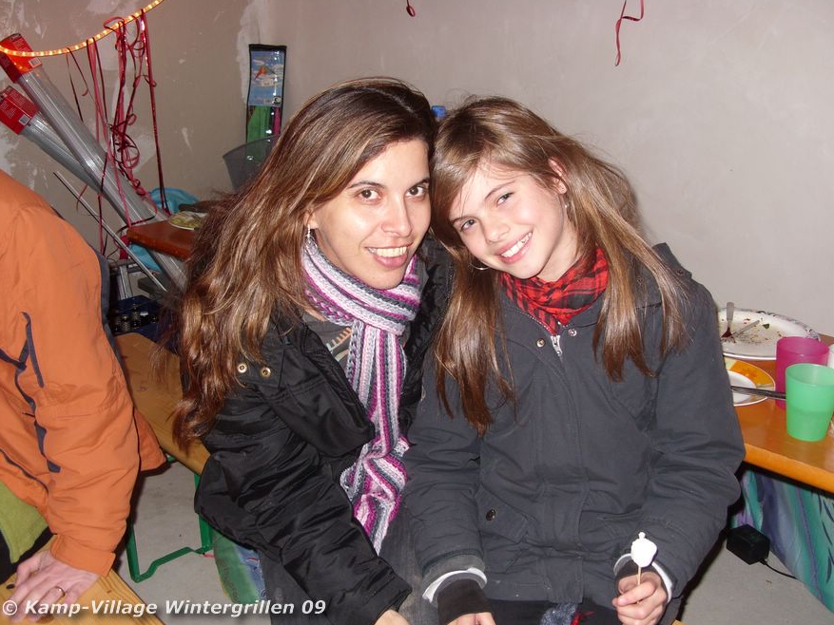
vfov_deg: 36.8
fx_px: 940
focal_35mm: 39
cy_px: 309
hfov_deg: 47.9
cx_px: 424
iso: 100
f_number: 2.8
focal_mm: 6.3
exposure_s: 1/30
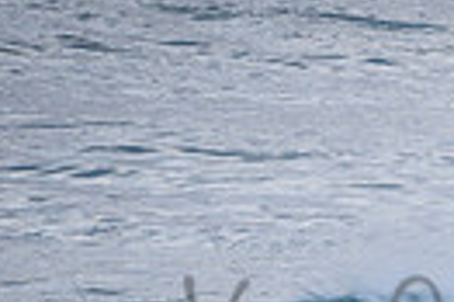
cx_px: 472
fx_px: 18931
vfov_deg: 0.9
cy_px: 238
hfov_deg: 1.4
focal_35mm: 1503
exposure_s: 1/40
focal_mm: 200
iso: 100
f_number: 11
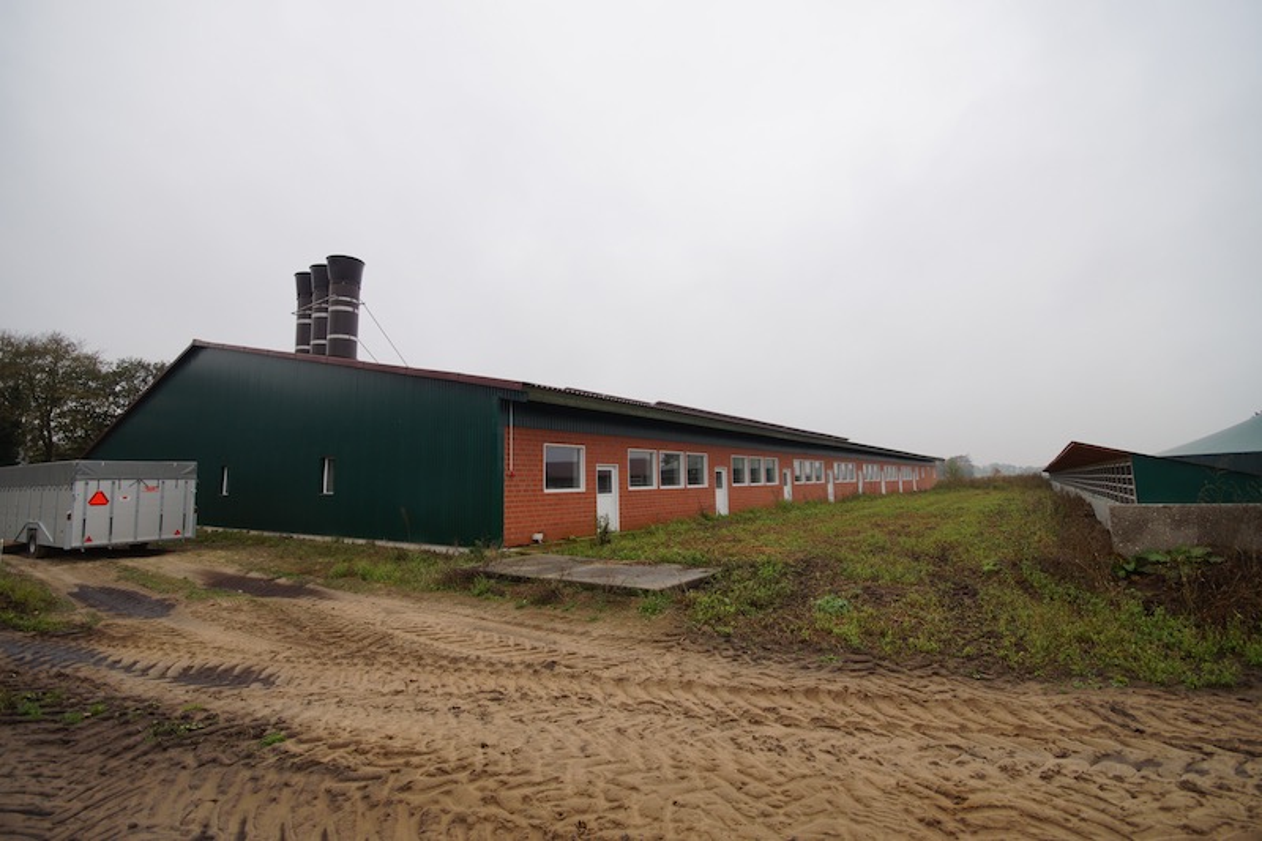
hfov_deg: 100.4
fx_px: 526
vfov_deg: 77.3
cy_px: 420
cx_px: 631
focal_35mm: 15
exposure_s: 1/100
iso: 100
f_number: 7.1
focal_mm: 10
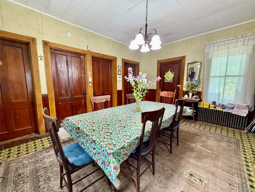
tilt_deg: -7.3
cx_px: 128
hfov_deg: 102.1
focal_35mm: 14
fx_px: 103
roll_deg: -0.3
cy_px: 96
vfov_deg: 85.7
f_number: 2.2
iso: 500
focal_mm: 2.22
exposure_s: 1/60
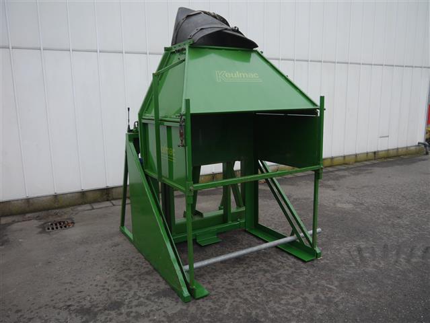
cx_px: 215
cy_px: 162
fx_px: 348
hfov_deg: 63.4
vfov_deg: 49.8
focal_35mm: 28
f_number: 3.5
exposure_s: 1/60
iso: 250
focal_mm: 14
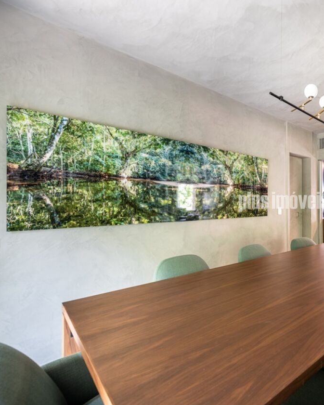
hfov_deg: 59.4
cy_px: 202
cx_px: 284
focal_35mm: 20
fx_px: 240
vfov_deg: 80.4
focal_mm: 14
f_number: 8
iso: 100
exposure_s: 1/2
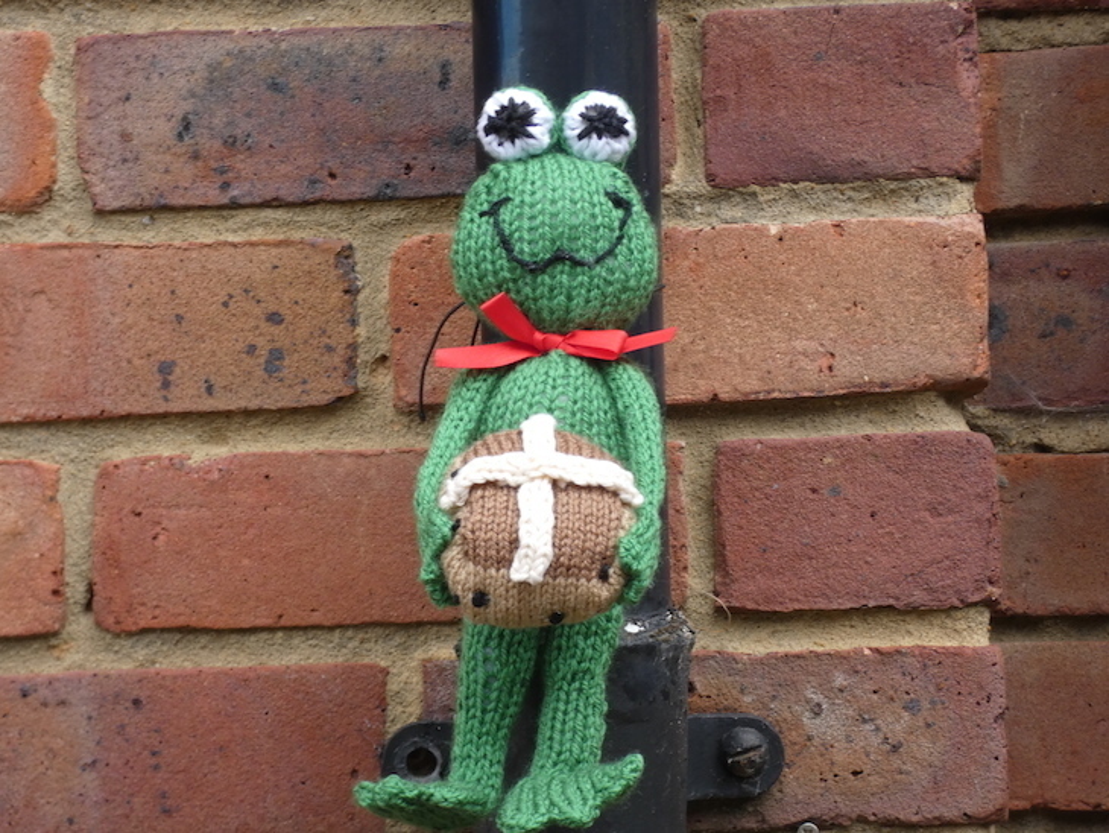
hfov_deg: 15.8
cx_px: 554
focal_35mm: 125
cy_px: 416
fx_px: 4006
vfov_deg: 11.9
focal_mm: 22.4
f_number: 5.2
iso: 160
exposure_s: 1/125
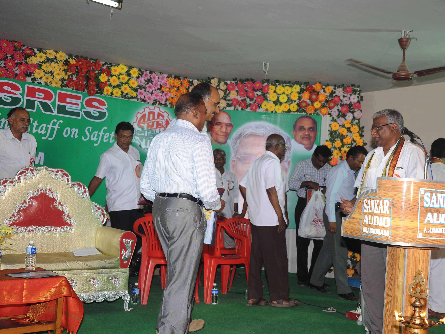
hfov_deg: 43.8
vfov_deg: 33.6
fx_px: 553
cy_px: 169
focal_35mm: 43
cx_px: 246
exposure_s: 1/125
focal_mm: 26
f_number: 6.3
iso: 400
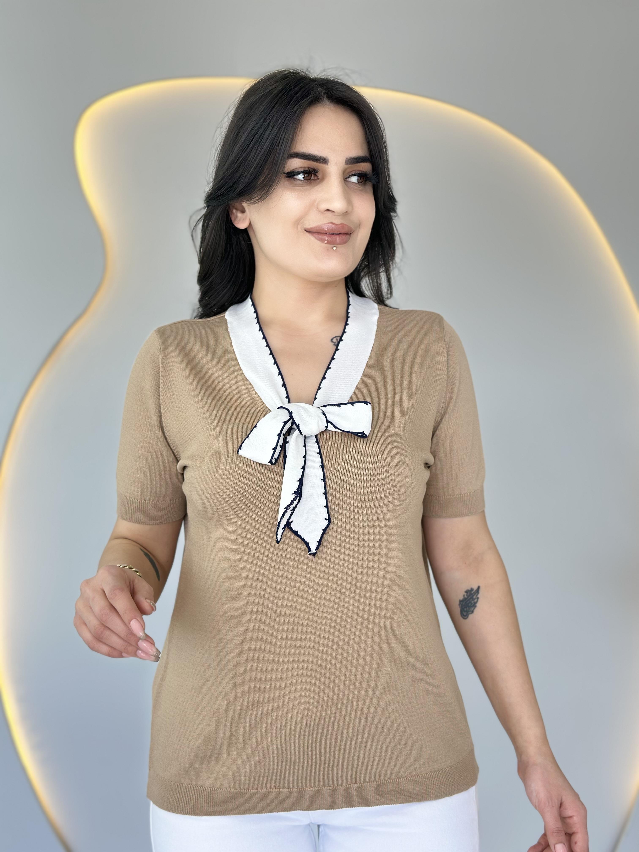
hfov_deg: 30.3
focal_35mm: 48
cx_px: 320
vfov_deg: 39.7
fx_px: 1181
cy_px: 426
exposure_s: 1/100
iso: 64
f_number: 1.78
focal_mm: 6.86
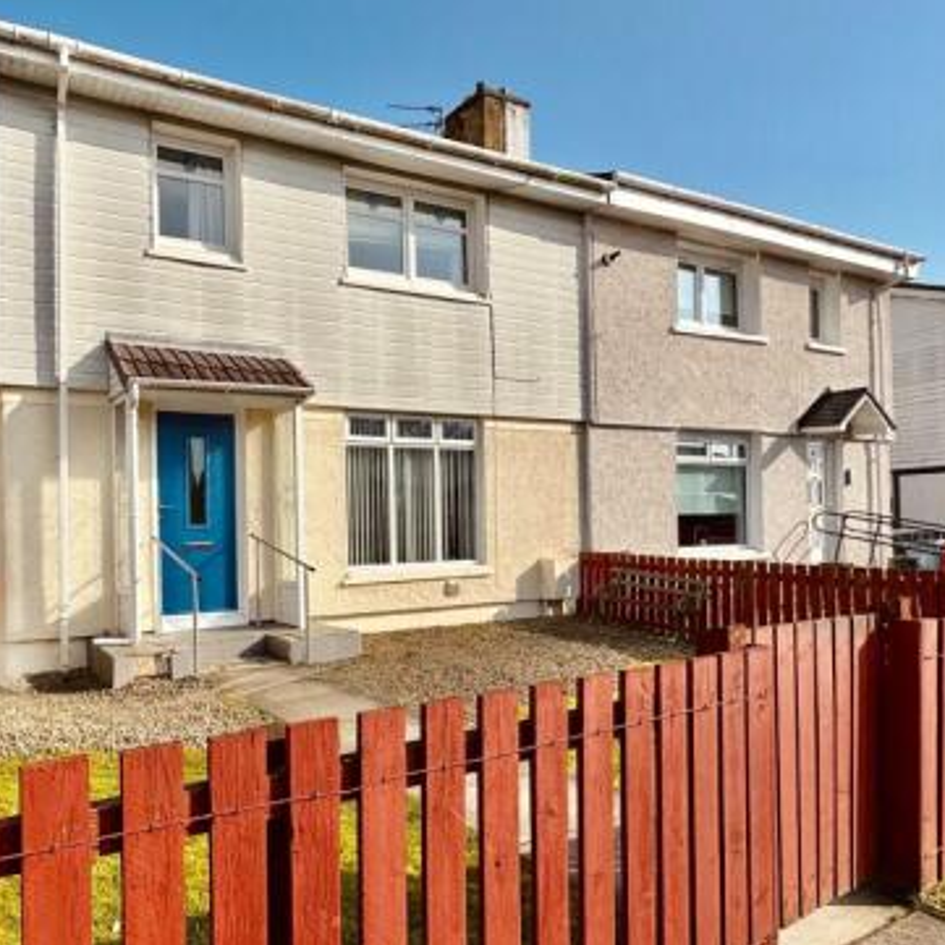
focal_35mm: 20
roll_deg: +2.2
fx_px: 618
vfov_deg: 74.7
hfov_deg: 71.3
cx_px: 274
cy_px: 441
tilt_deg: +2.1
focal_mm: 2.22
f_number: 2.2
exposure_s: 1/2985
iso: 50
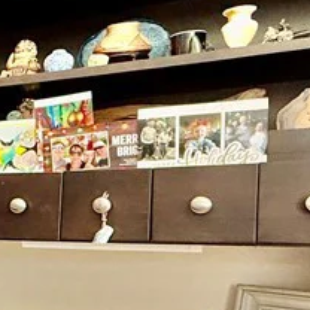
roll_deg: -0.6
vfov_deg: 27.7
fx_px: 618
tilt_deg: -0.4
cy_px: 237
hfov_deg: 19.6
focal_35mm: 61
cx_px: -270
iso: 320
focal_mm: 2.22
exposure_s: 1/100
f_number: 2.2
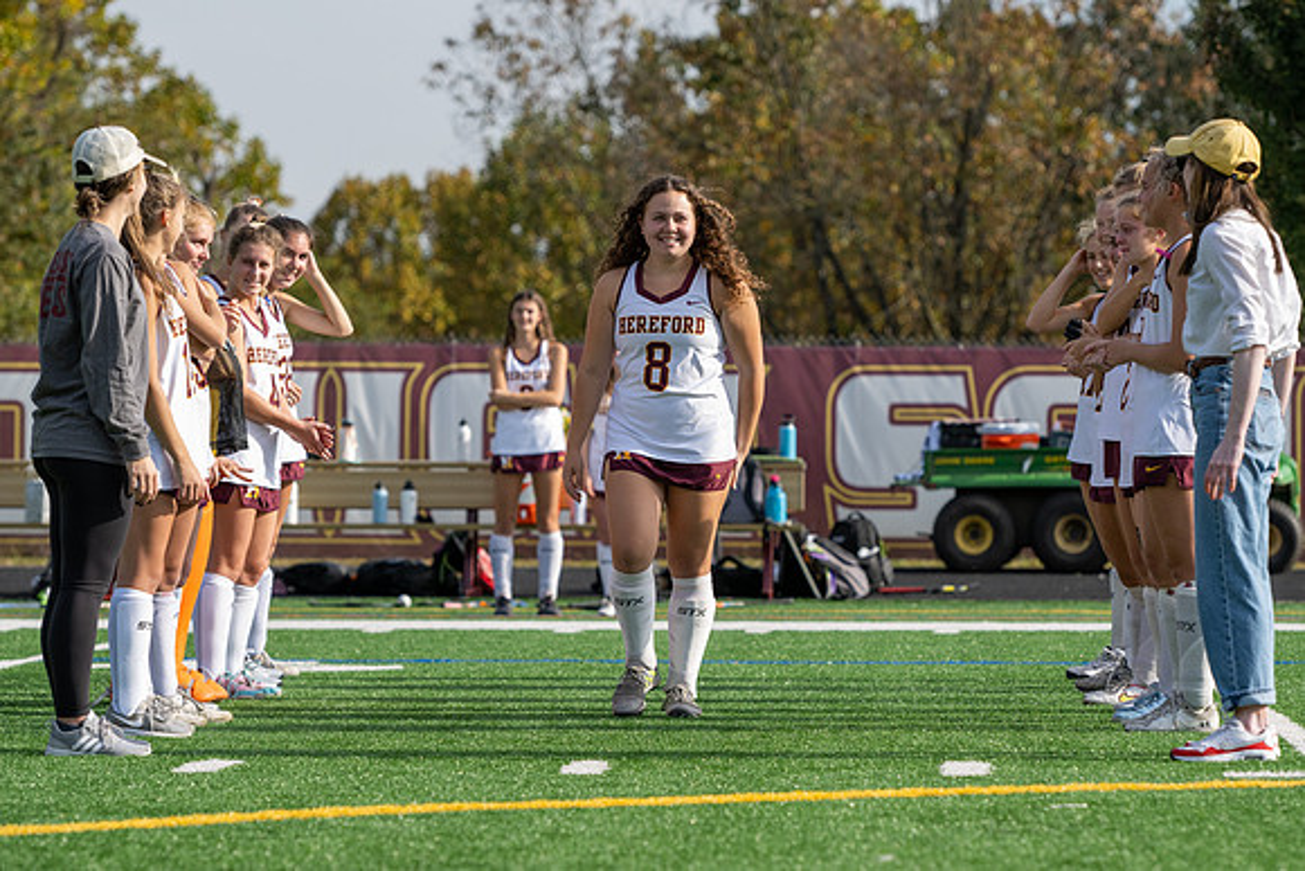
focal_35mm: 174
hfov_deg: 11.8
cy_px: 471
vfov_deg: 7.9
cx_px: 713
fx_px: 6301
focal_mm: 135
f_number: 5
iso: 250
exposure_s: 1/1250
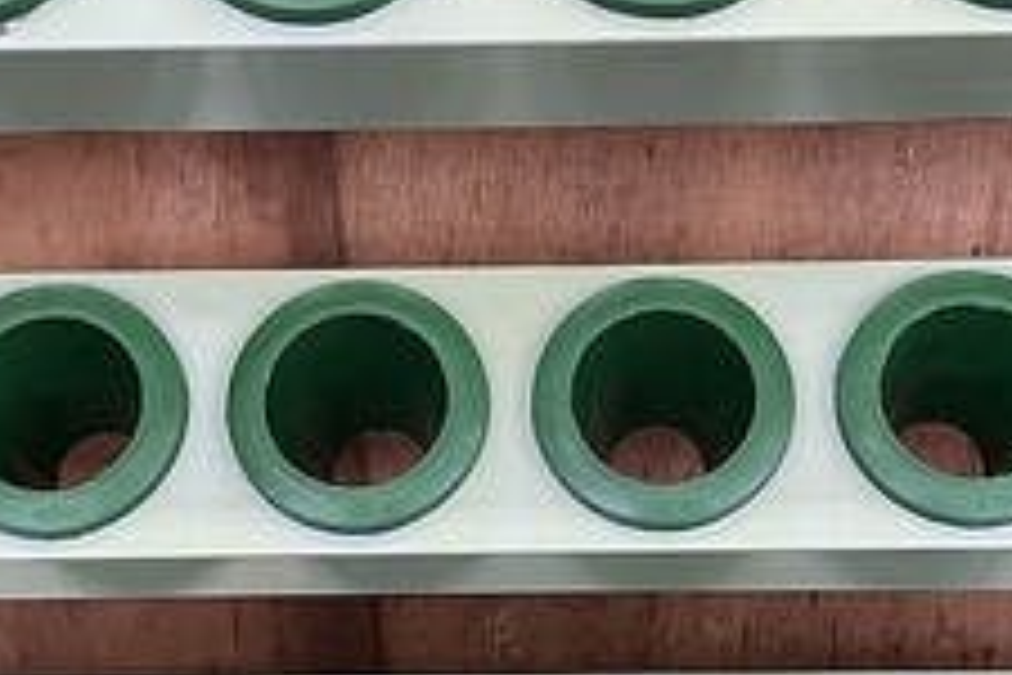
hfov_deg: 26.3
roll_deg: +1.8
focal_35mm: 77
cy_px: 436
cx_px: 535
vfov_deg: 17.7
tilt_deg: -32.8
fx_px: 2164
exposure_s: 1/94
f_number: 1.6
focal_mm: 5.1
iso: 125
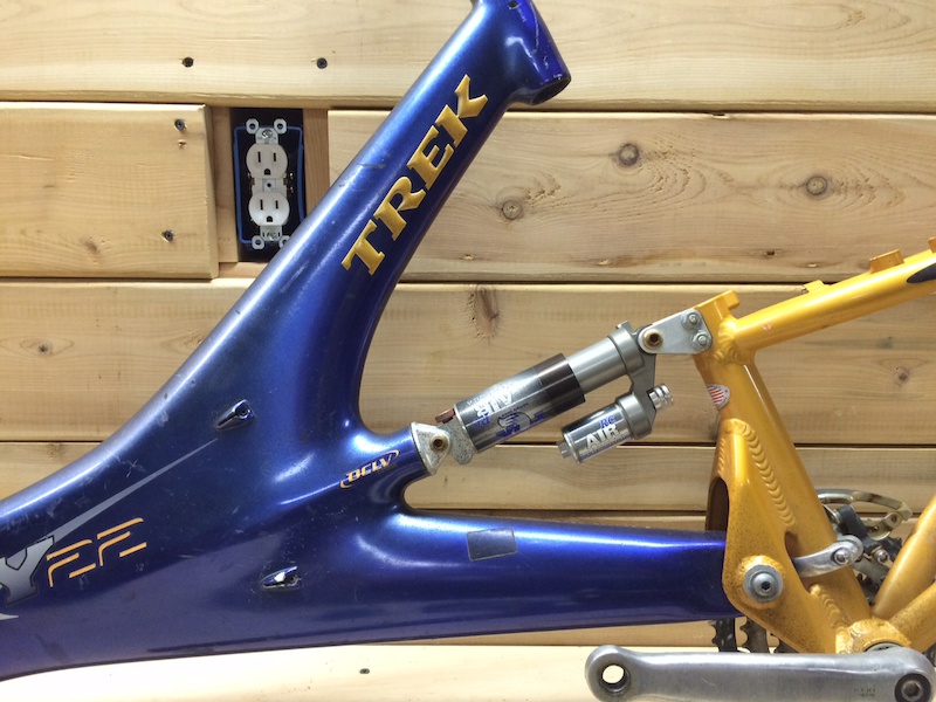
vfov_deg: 48.2
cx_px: 468
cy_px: 351
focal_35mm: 29
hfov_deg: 61.7
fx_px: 784
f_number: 2.2
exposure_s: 1/30
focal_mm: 4.15
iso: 125
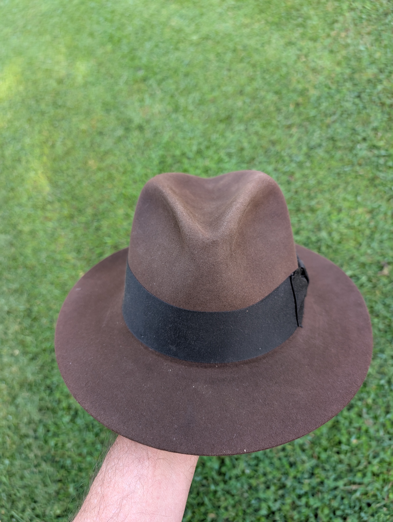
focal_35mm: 24
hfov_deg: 56.9
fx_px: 362
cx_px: 196
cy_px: 261
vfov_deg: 71.5
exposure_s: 1/82.9
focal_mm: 6.9
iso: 38
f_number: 1.68
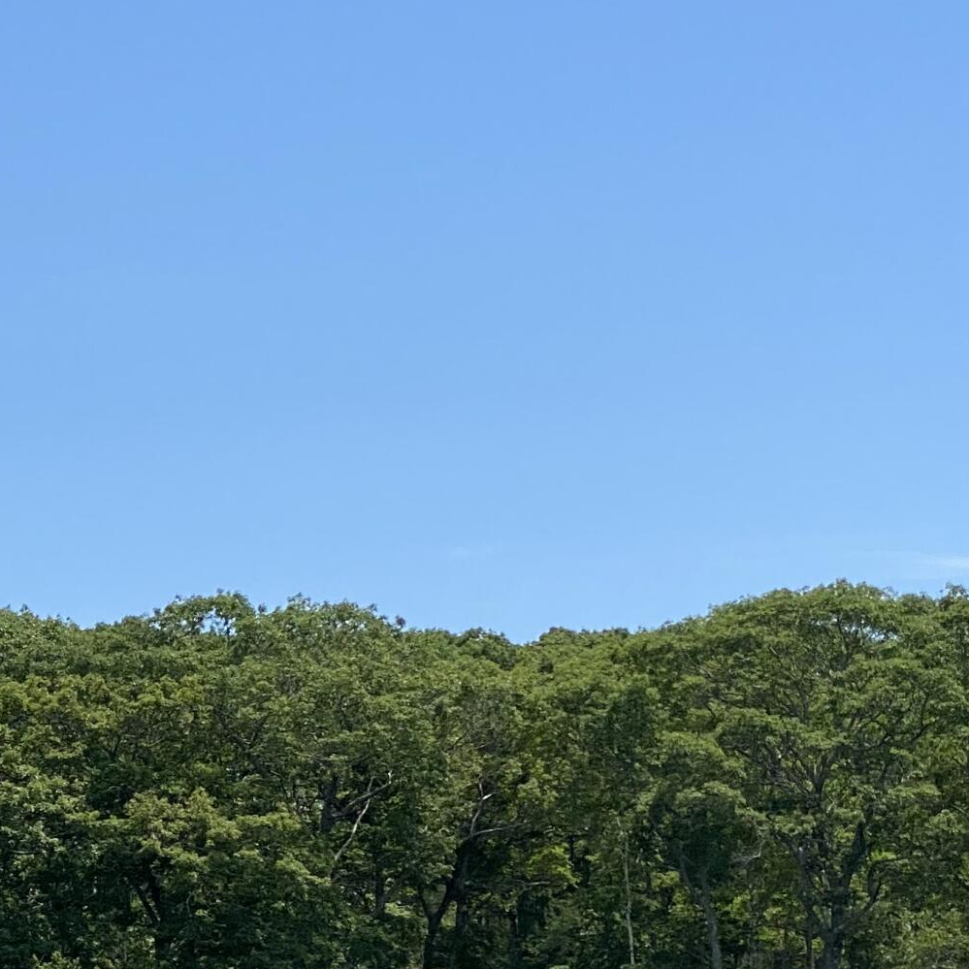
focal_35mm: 138
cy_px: 891
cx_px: -387
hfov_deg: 12.2
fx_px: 4370
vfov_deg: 12.5
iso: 20
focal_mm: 6
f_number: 2
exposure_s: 1/2283
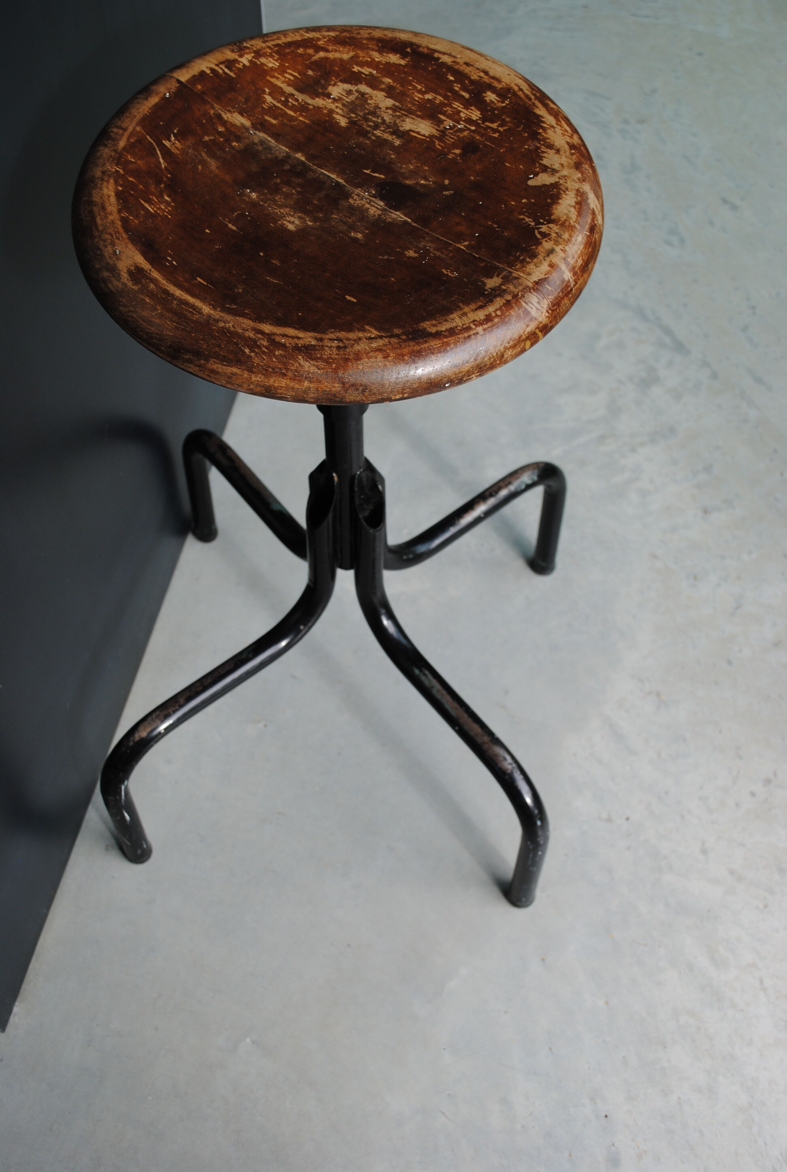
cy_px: 586
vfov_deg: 49.5
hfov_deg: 34.4
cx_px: 394
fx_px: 1273
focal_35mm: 39
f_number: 5.6
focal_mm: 26
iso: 125
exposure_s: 1/125
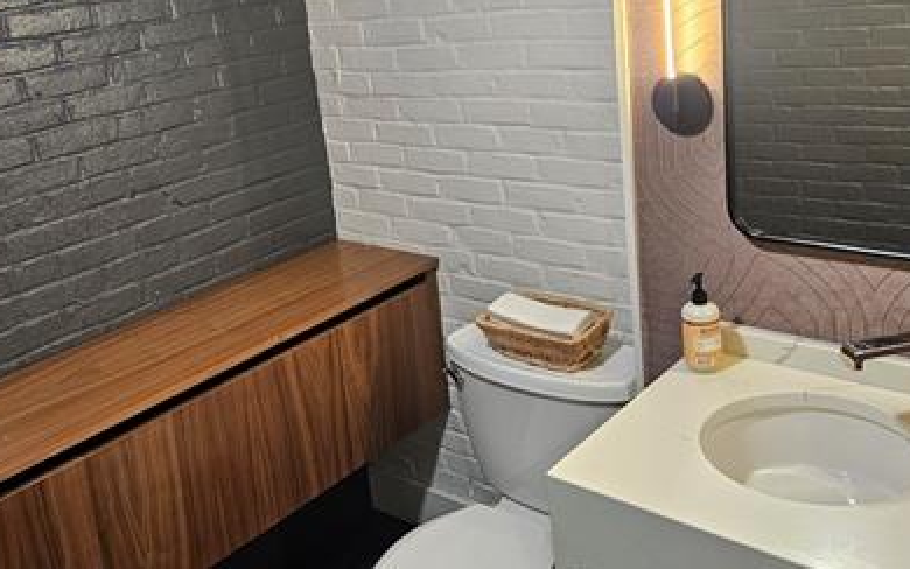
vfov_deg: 31.6
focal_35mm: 40
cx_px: 418
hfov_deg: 49.2
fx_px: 992
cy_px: 161
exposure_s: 1/120
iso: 320
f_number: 1.8
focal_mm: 5.4
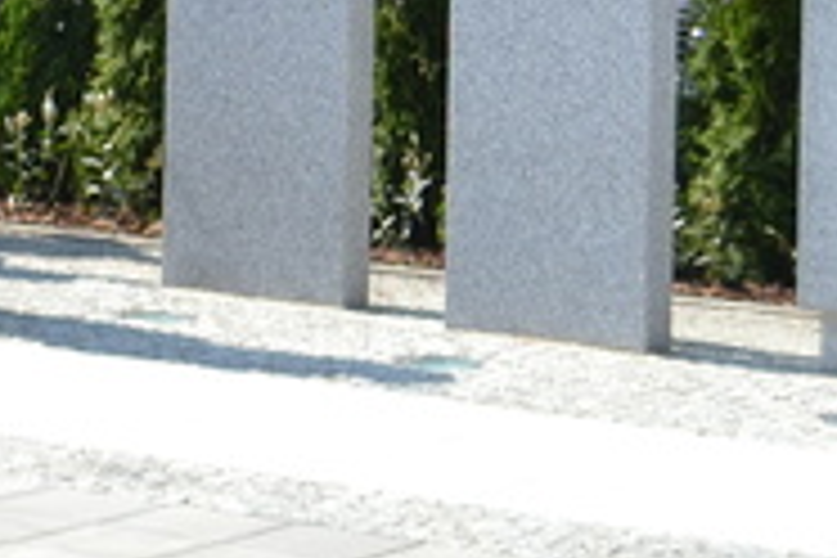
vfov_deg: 7.3
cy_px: -603
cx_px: -493
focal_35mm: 179
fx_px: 4161
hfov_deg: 11.0
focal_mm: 26
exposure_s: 1/1000
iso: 400
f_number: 5
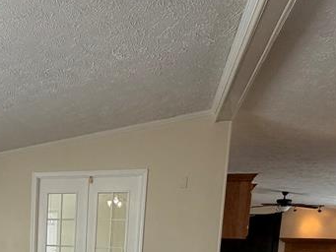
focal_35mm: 42
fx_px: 408
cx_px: 19
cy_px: 288
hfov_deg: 40.5
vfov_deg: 30.2
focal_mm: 2.22
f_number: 2.2
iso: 160
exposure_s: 1/120
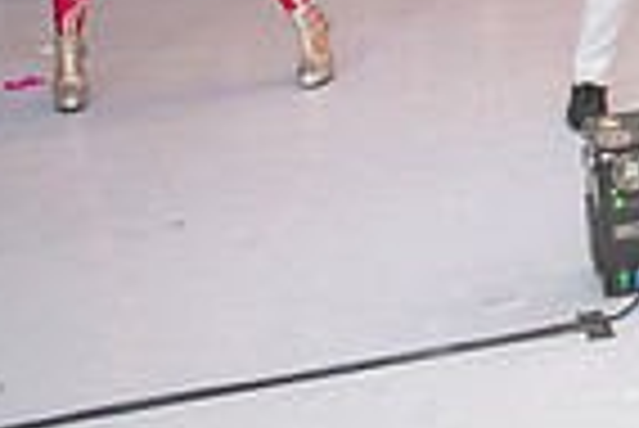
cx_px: 1130
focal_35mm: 98
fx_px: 1741
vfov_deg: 12.9
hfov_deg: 17.2
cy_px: -309
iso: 1000
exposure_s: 1/160
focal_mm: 24
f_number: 2.8
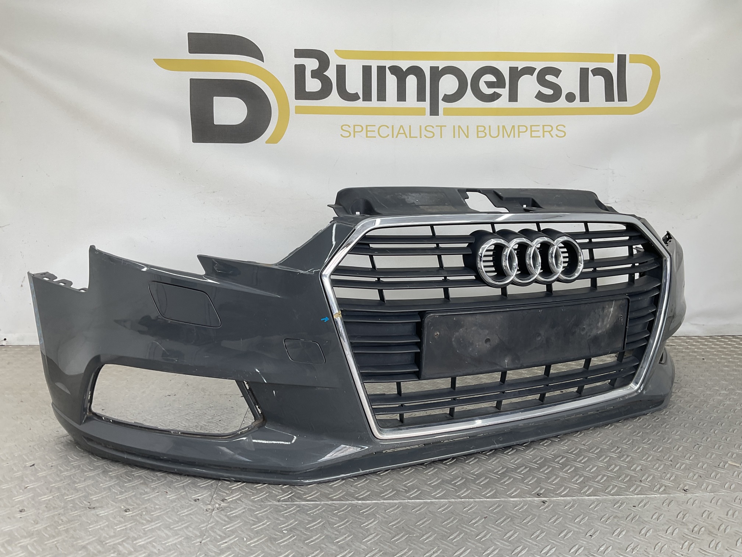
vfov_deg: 48.2
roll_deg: -1.2
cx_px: 371
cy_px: 278
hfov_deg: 61.7
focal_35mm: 29
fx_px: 622
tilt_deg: -8.7
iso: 16
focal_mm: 3
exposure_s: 1/127
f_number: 1.8
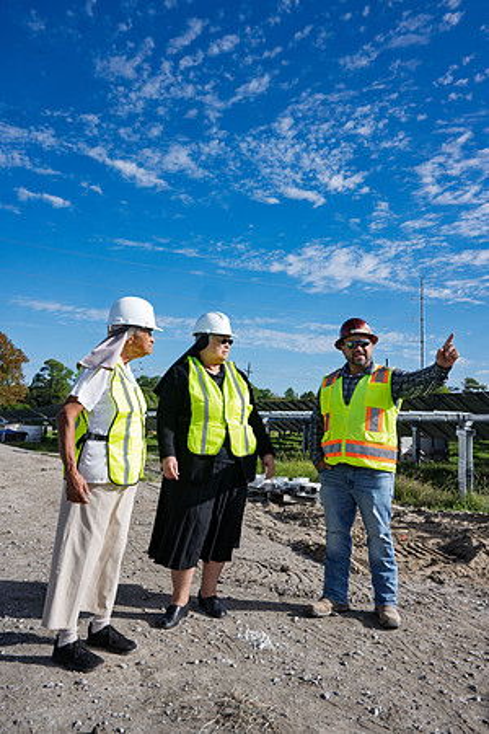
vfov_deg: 65.5
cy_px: 367
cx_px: 244
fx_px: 570
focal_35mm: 28
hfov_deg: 46.4
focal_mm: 28
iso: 200
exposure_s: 1/320
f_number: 16
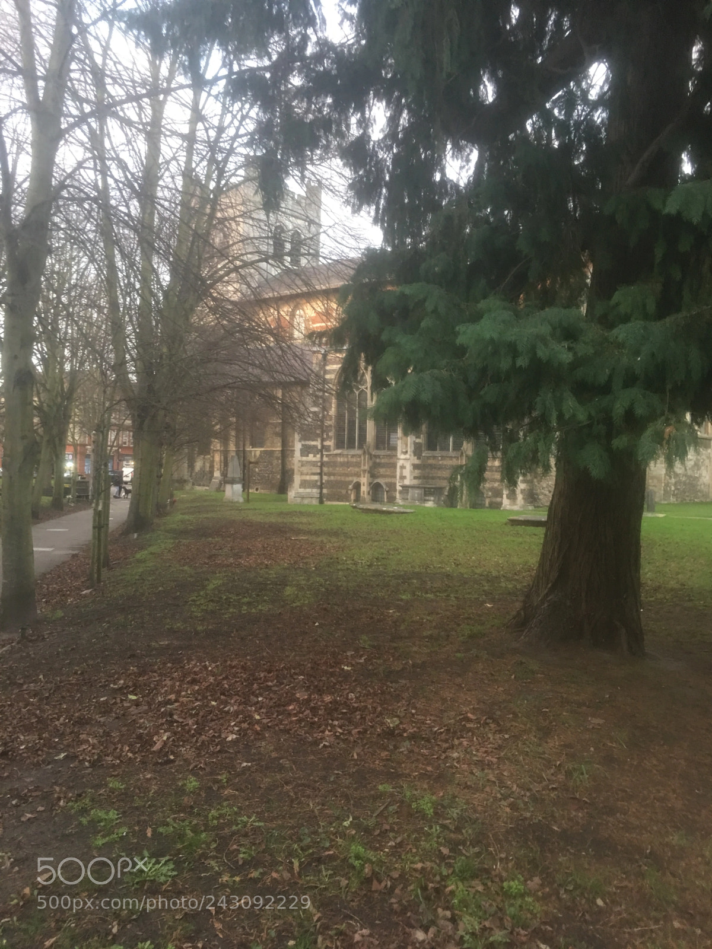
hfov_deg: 48.2
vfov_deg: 61.7
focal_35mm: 29
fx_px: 795
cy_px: 474
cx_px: 356
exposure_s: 1/17
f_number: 2.2
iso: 64
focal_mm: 4.15
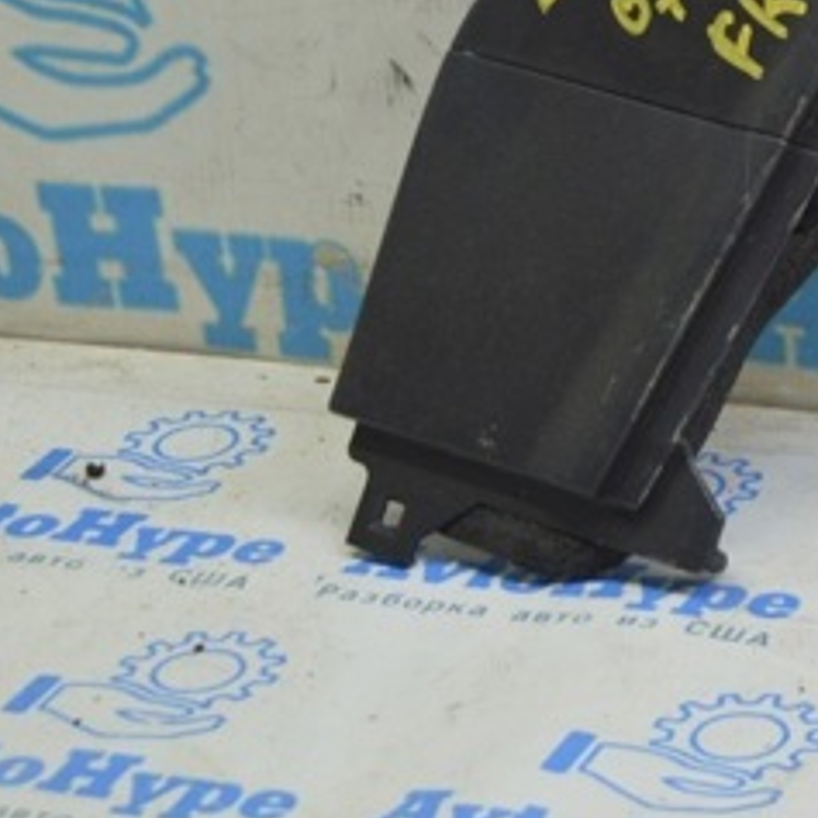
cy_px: 95
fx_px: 4411
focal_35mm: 165
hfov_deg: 10.4
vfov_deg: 10.5
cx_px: 980
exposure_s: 1/20
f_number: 5.6
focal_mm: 48
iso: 400
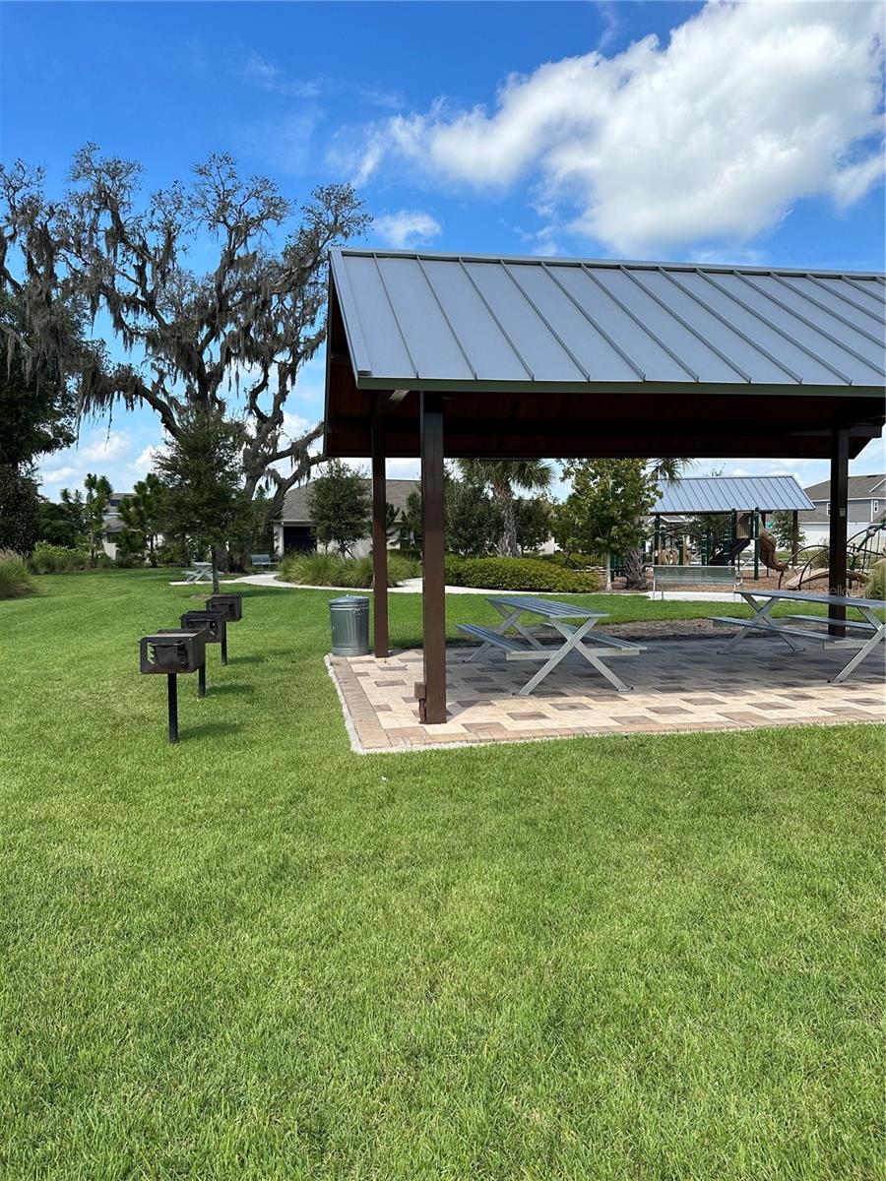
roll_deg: +0.2
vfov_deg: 71.6
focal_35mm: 24
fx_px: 819
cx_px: 443
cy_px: 590
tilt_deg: -3.6
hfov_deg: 56.8
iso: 80
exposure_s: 1/3155
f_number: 1.78
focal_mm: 6.86
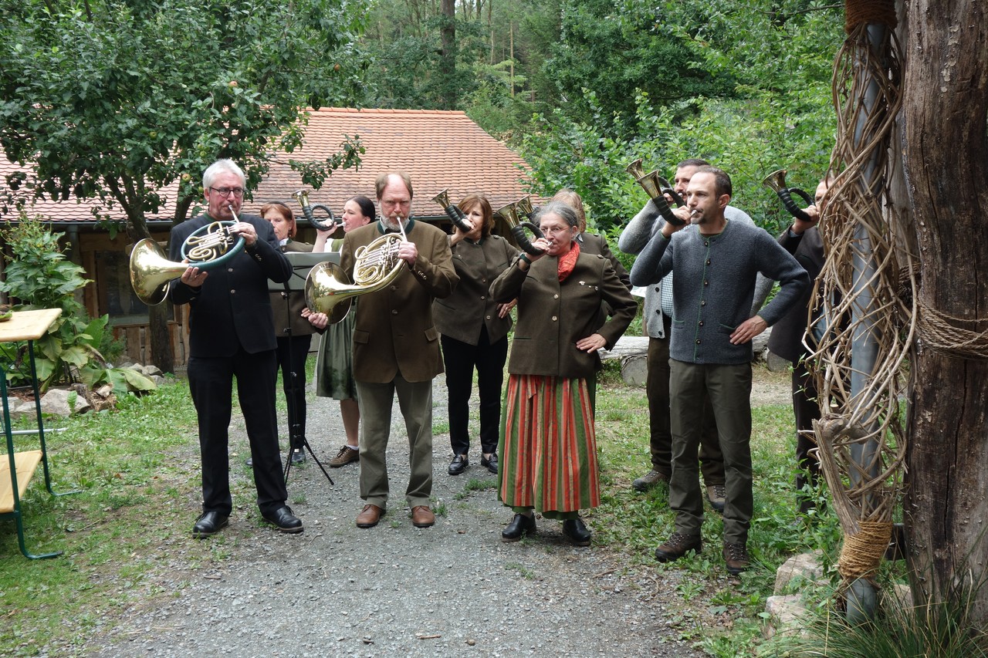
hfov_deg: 50.7
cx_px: 494
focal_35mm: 38
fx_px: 1043
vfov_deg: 35.0
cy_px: 329
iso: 200
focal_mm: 14.07
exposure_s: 1/160
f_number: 4
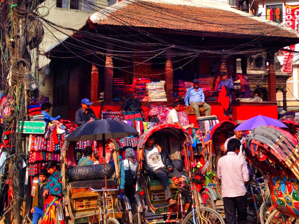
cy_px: 76
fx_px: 527
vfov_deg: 23.9
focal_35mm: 61
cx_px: 224
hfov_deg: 31.1
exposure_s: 1/1314
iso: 50
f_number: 2.4
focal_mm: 4.28
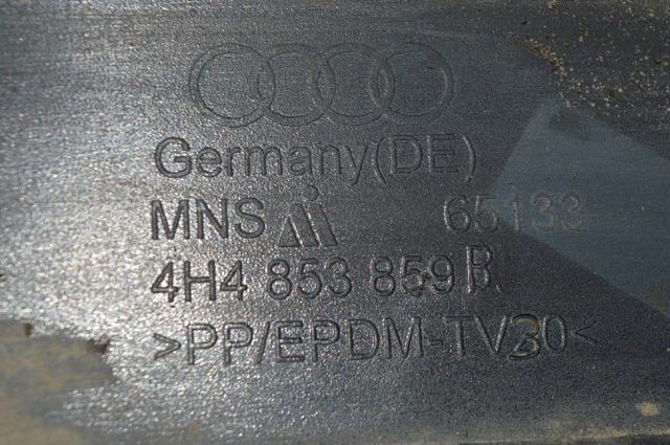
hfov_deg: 24.6
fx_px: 1533
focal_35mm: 82
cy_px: 222
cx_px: 335
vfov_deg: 16.5
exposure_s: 1/60
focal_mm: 55
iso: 100
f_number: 8
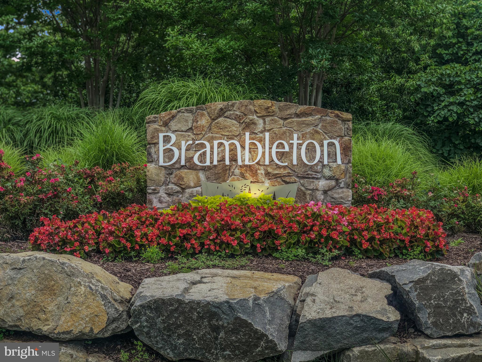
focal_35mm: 52
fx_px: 724
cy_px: 181
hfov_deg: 36.8
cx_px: 241
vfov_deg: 28.0
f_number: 2.4
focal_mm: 6
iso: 16
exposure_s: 1/378
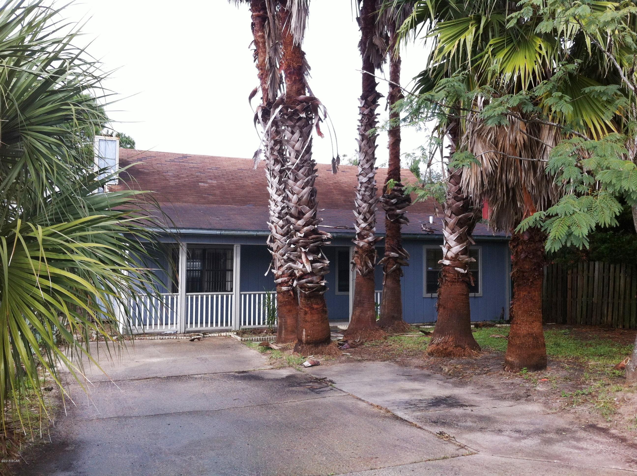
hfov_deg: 52.7
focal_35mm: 35
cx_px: 318
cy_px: 238
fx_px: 643
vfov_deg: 40.6
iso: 80
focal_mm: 3.85
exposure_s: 1/559
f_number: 2.8
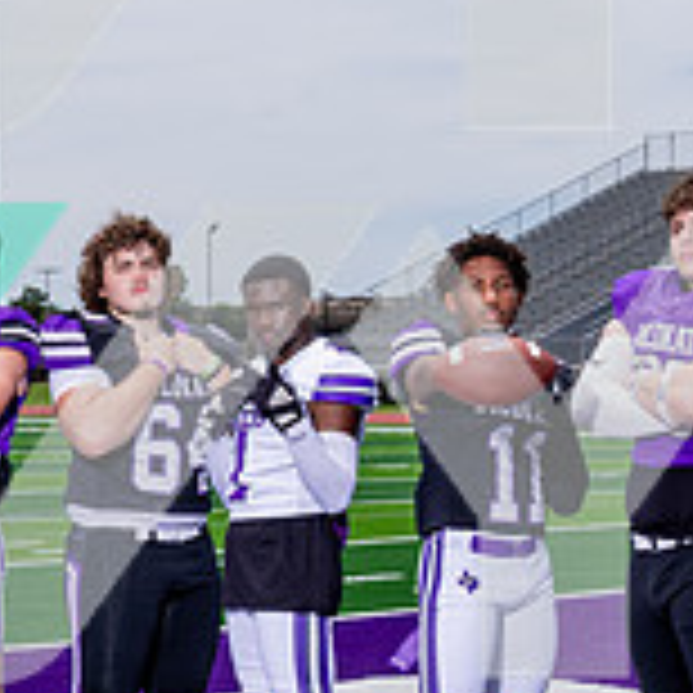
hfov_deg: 15.9
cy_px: 443
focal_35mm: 107
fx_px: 2424
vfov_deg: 16.2
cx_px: 742
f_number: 11
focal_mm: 33
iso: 100
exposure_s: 1/250
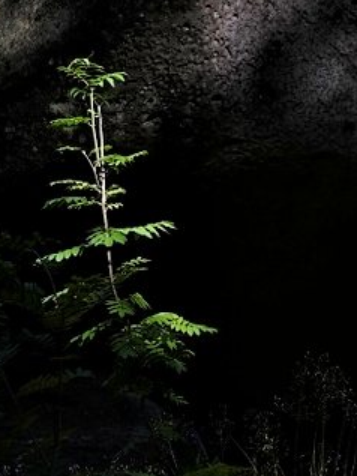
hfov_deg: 7.7
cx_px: 506
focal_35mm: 189
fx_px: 2597
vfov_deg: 10.2
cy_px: -210
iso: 100
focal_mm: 38.3
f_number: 8
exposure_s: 1/70
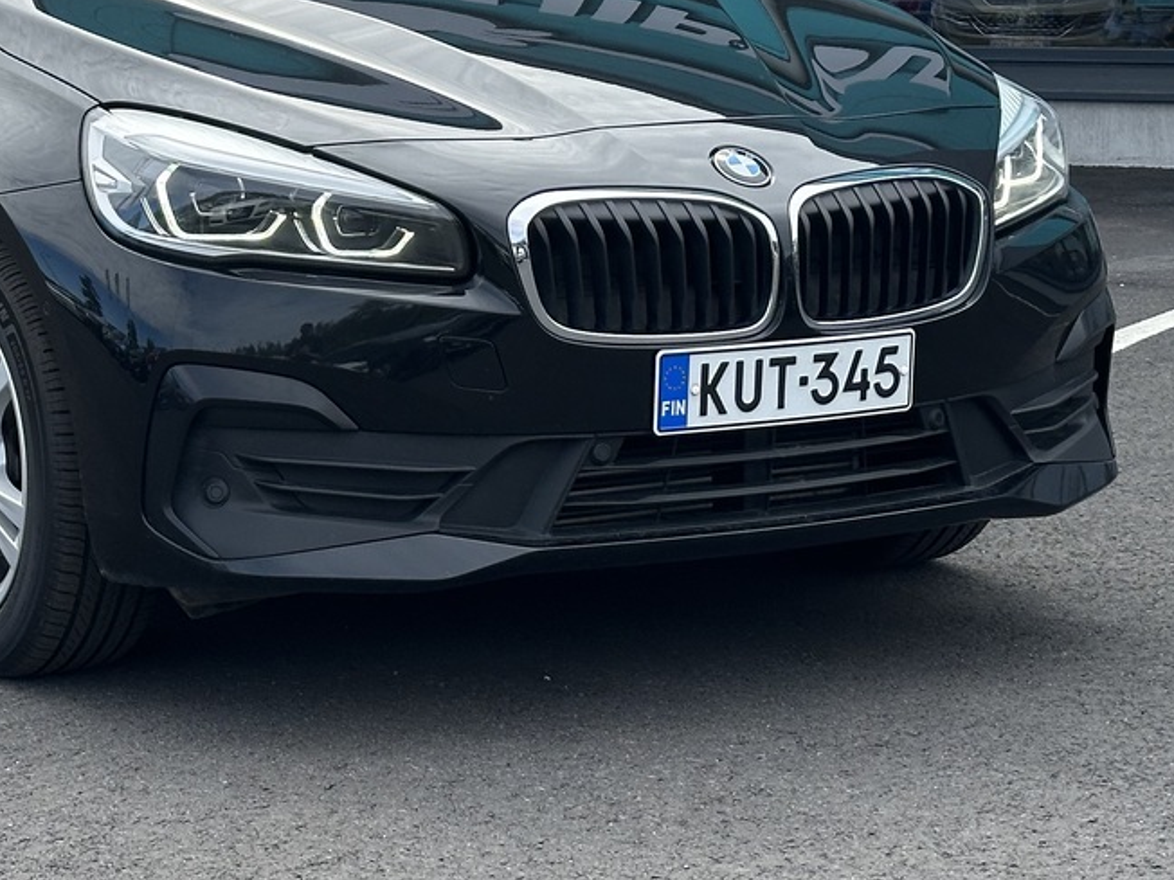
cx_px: 218
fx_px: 3595
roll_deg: +0.9
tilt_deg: -0.6
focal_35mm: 106
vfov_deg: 13.8
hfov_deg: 18.4
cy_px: -13
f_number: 1.78
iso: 64
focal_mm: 6.86
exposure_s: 1/2203
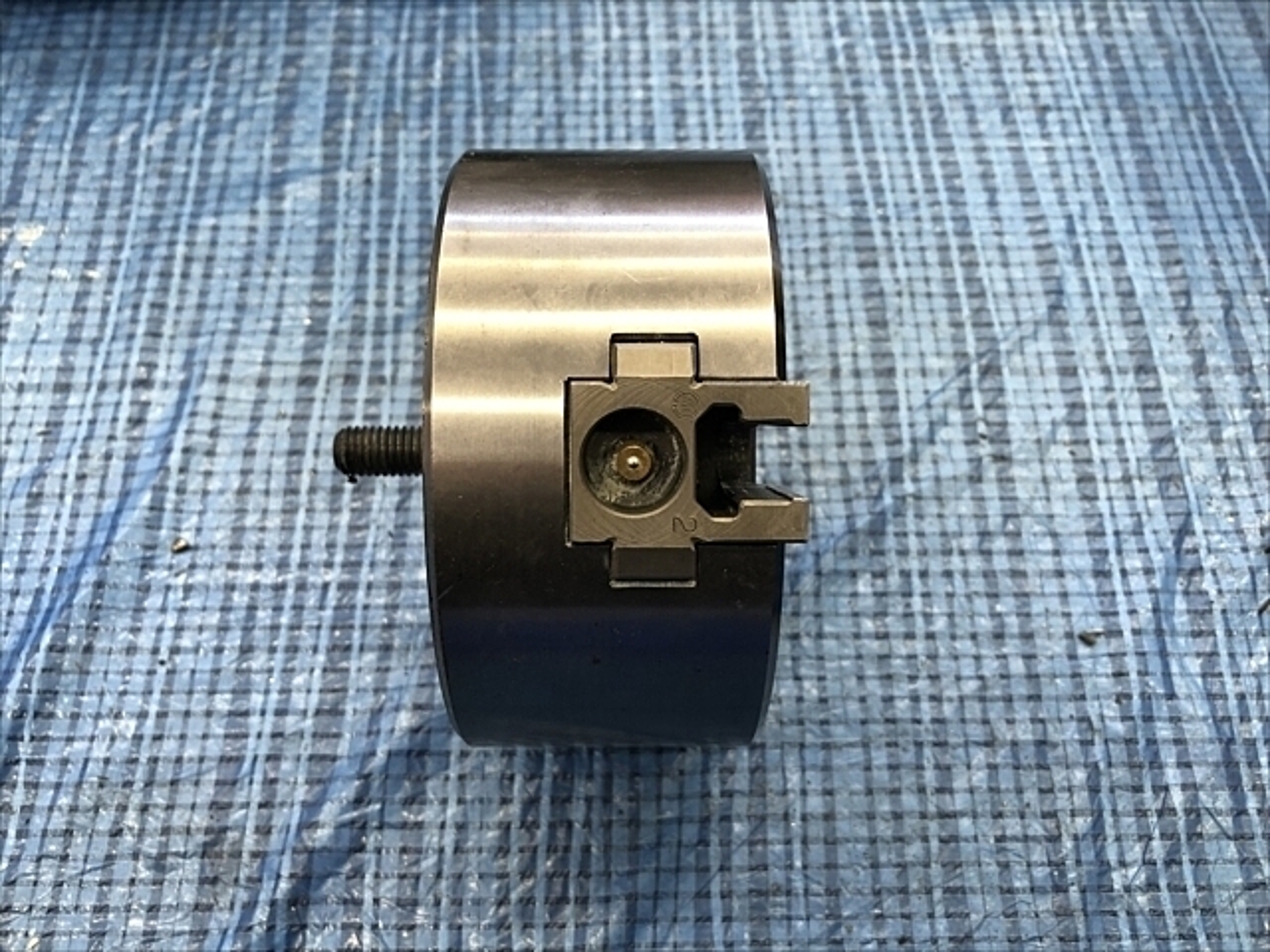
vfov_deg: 49.7
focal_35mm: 28
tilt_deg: -66.5
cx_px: 635
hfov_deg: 63.4
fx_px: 1027
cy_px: 476
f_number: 1.8
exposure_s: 1/20
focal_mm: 3.99
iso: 40
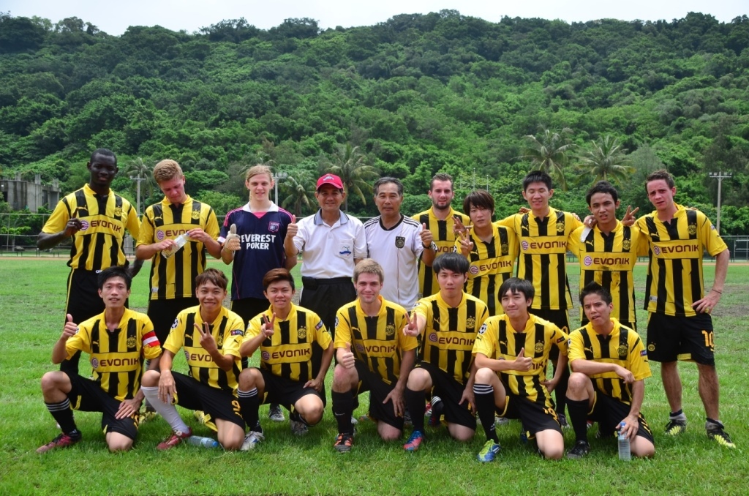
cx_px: 374
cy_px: 248
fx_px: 965
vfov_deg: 28.8
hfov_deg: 42.4
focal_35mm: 46
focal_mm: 31
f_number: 5.6
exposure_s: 1/400
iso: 100
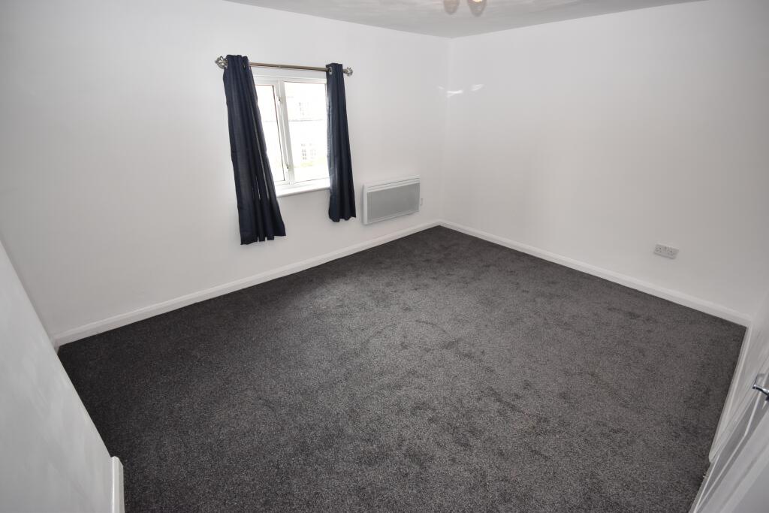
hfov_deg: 100.4
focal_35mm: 15
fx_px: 320
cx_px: 384
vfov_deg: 77.3
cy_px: 256
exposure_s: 1/60
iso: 400
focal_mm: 10
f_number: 5.6
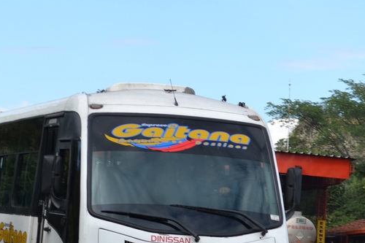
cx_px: 148
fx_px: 1927
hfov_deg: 10.8
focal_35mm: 190
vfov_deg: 7.2
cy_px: 194
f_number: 7.1
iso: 100
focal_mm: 55
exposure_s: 1/200
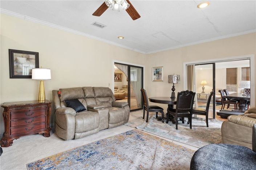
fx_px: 128
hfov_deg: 90.0
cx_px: 128
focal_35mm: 18
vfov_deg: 67.3
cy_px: 85
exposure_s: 1/1.67
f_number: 9
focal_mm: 18
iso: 200
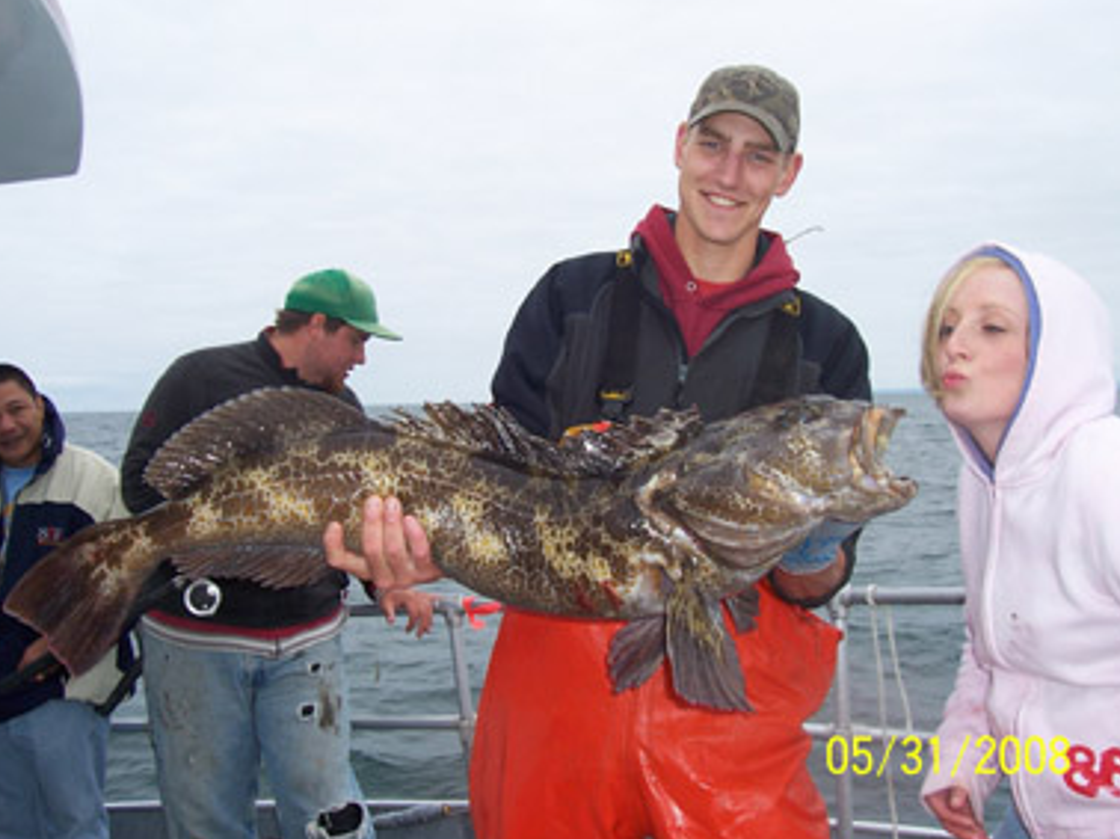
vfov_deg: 39.6
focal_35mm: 36
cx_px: 545
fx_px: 1164
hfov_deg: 51.4
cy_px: 421
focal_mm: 5.6
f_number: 5.6
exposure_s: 1/350
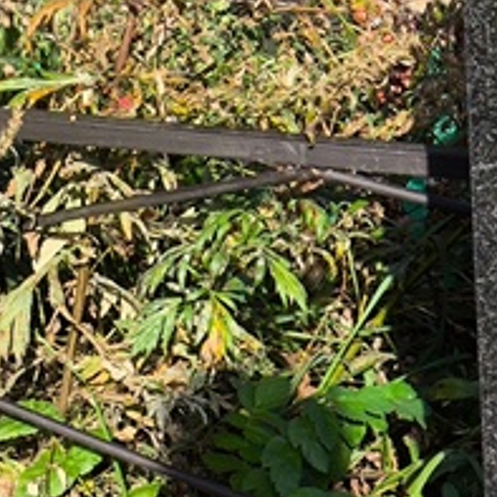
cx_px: 604
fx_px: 2908
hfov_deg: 9.6
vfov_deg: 9.7
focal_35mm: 179
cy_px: 391
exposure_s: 1/601
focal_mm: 4.71
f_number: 1.7
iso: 50
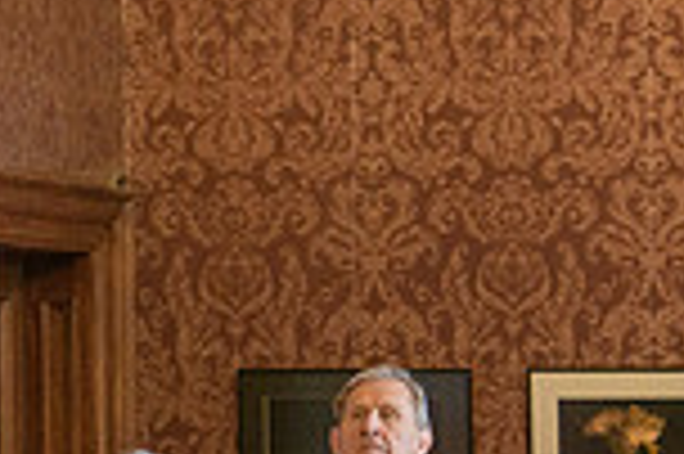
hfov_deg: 7.2
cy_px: 649
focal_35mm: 280
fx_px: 5314
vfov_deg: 4.9
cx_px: 1243
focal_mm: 70
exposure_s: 1/160
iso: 2800
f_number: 3.5
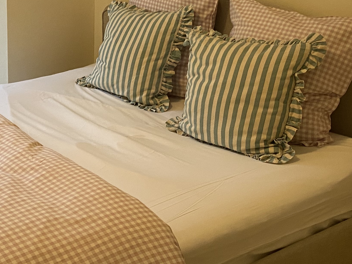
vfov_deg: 22.2
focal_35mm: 64
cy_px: 12
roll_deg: +0.9
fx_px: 651
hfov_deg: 29.4
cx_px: 59
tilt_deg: -9.4
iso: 160
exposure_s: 1/50
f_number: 1.8
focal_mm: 4.25
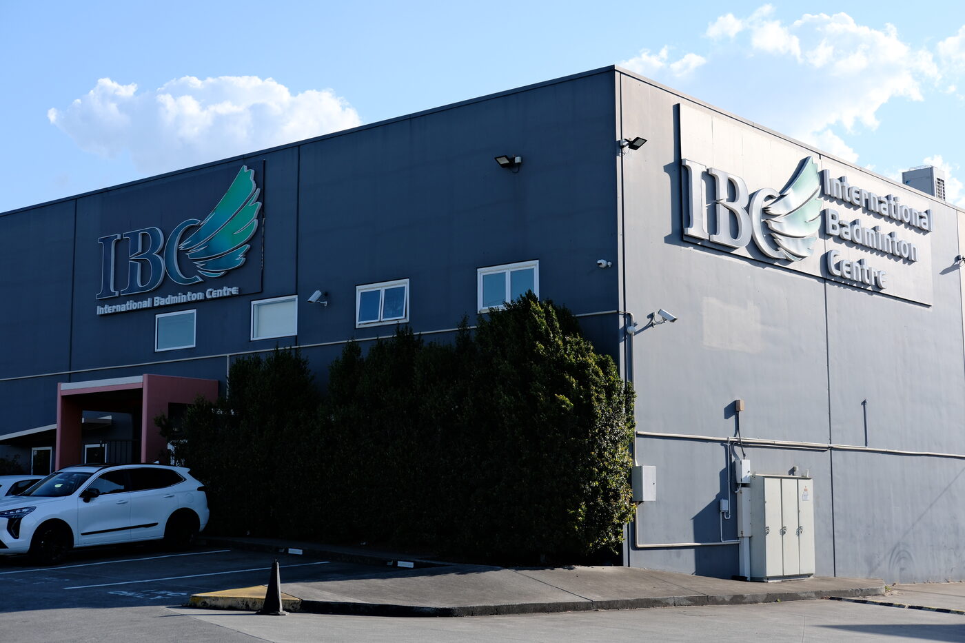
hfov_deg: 37.5
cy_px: 322
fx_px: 1420
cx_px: 482
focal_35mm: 53
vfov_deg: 25.5
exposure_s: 1/550
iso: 250
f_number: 5.6
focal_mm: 35
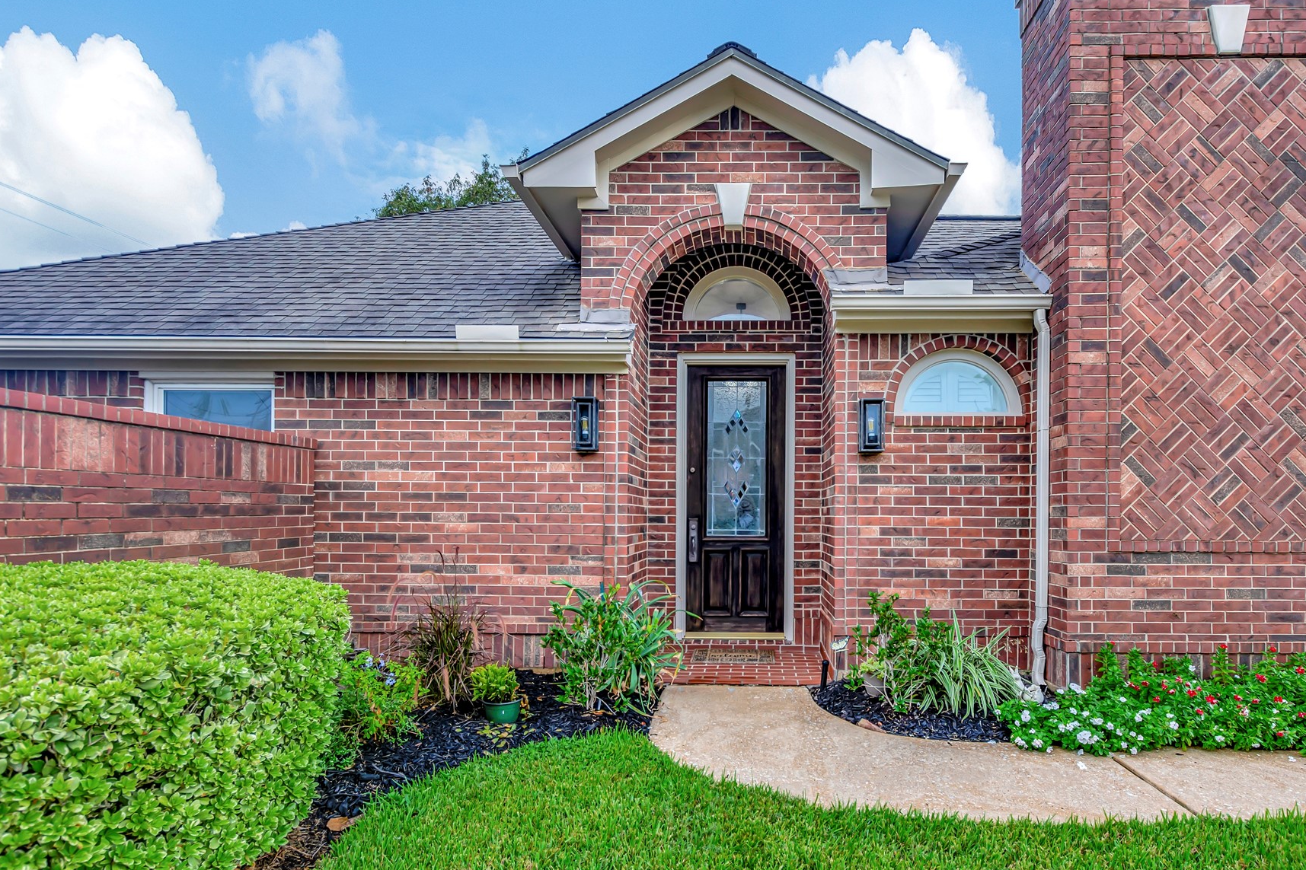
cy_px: 509
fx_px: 689
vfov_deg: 64.1
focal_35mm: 19
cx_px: 734
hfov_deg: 86.5
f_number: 5.6
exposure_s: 1/60
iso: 100
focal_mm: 10
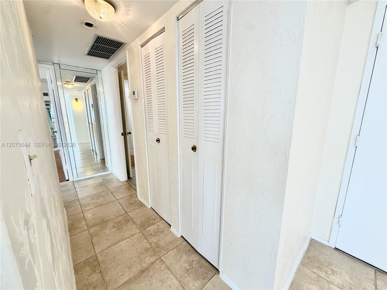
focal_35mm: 14
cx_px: 194
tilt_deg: -11.4
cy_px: 145
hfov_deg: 102.1
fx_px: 157
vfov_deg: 85.7
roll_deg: +0.5
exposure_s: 1/120
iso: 100
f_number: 2.2
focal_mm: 2.22
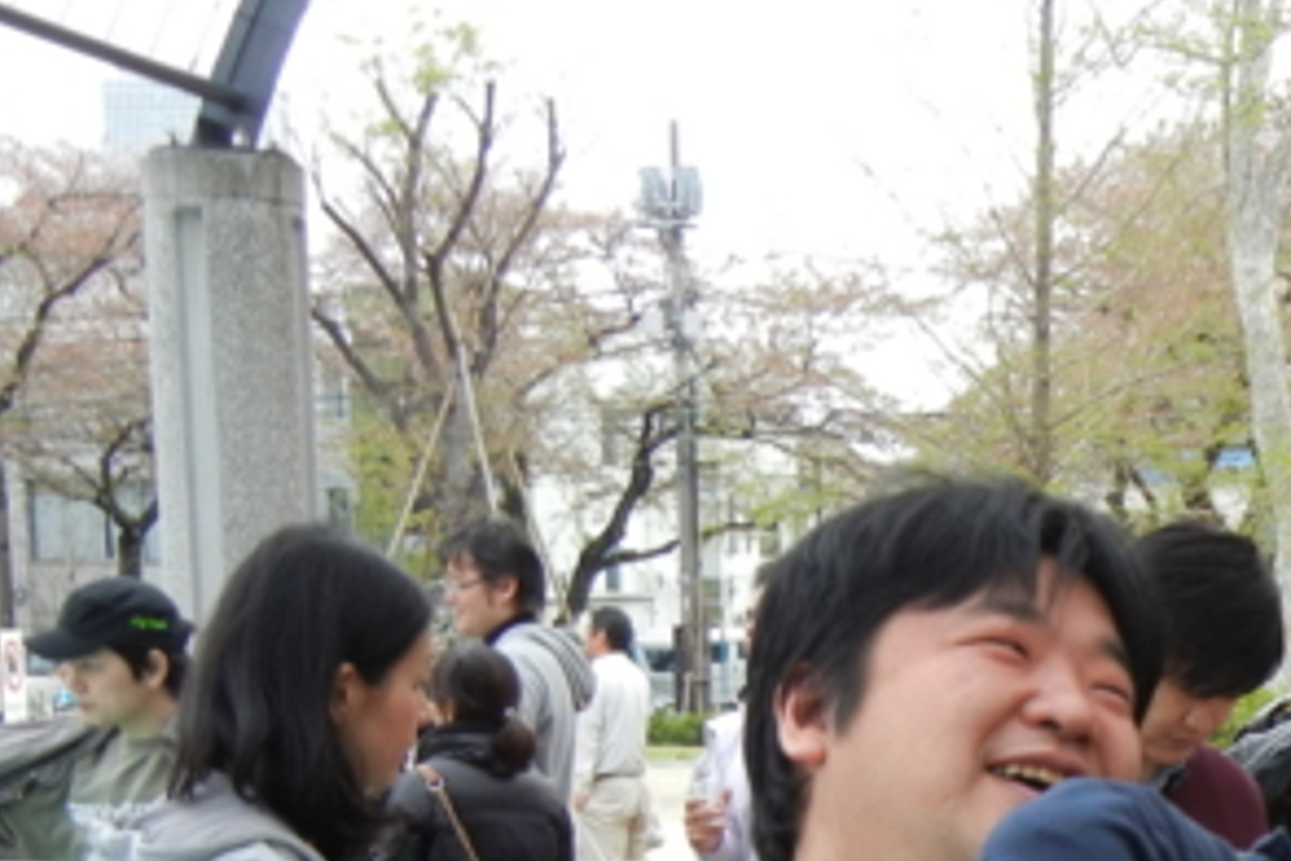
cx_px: 1282
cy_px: 1125
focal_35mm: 85
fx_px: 3048
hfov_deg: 23.0
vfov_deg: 15.3
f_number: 3.5
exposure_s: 1/218
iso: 160
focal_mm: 5.4
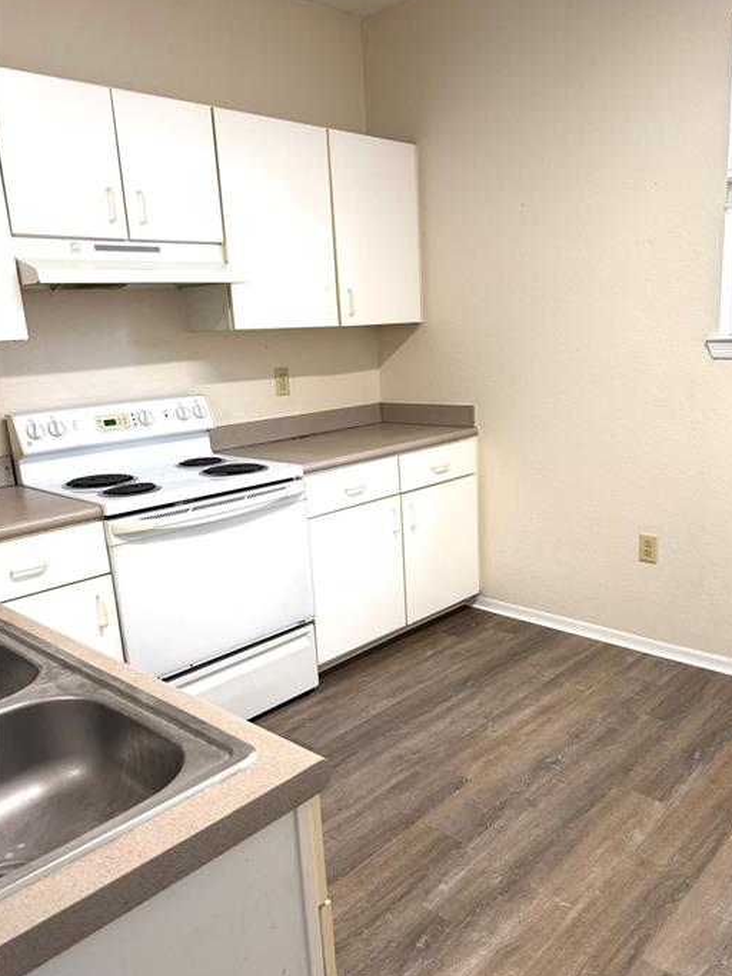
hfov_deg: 51.2
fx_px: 762
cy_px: 534
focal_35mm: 27
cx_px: 405
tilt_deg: -15.5
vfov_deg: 65.2
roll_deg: +2.2
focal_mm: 6.76
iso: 200
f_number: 1.78
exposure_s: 1/120
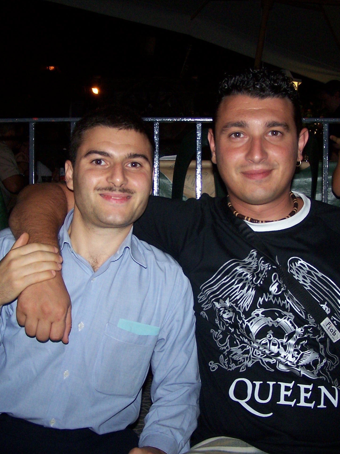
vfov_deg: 37.5
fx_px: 668
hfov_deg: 28.6
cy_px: 226
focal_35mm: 51
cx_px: 187
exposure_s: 1/60
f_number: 2.8
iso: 140
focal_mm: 6.3
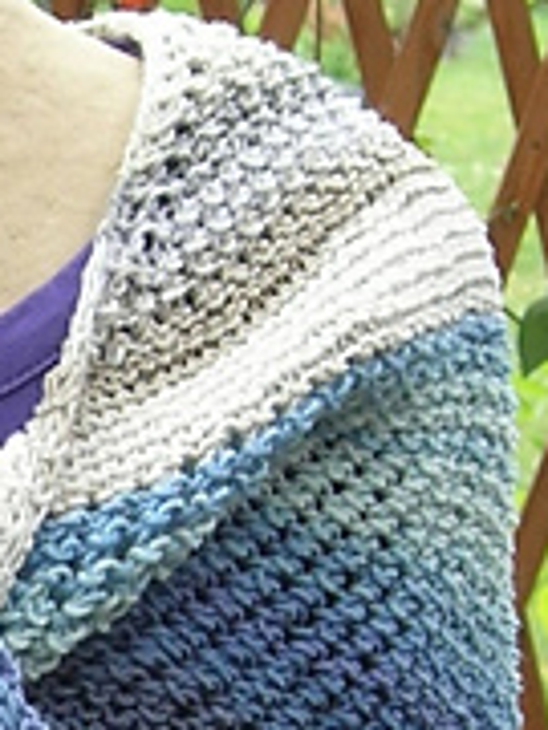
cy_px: 1257
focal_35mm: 135
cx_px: -286
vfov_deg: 13.3
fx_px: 2850
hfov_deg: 10.6
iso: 64
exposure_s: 1/91.6
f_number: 2.8
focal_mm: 7.8
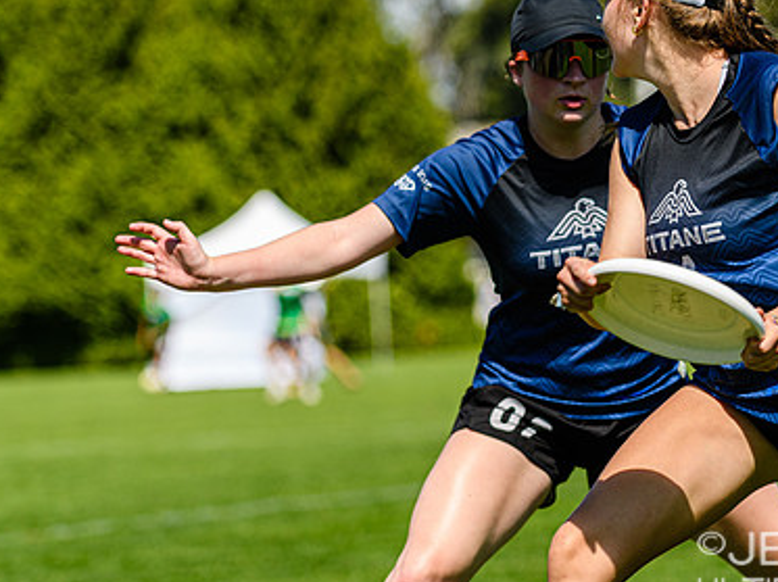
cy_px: 231
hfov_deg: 8.0
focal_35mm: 247
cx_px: 559
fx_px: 5546
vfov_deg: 6.0
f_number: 3.2
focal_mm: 110
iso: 125
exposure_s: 1/1250
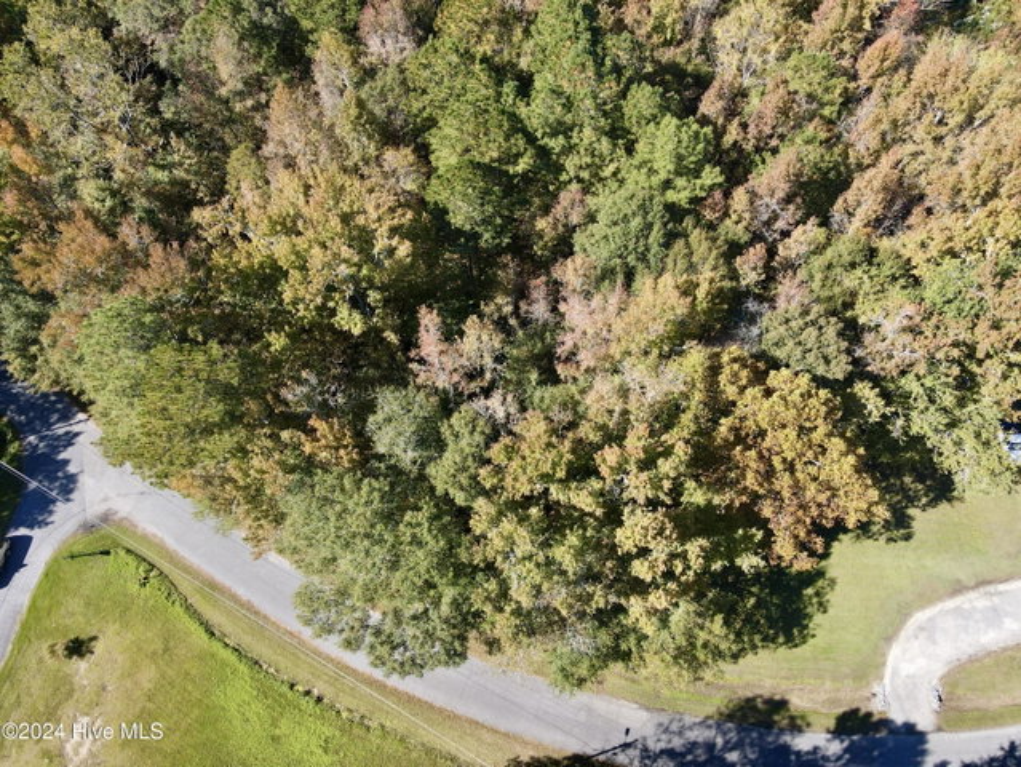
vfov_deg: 56.9
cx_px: 510
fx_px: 708
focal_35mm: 24
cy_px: 384
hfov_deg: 71.6
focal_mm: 4.5
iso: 100
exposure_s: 1/240
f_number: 2.8
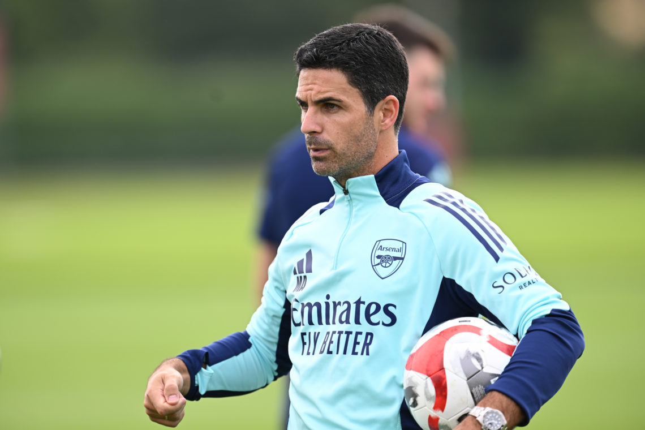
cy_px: 215
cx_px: 322
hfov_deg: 5.2
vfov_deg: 3.4
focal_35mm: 400
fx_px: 7166
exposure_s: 1/1600
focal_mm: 400
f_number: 3.5
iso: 320
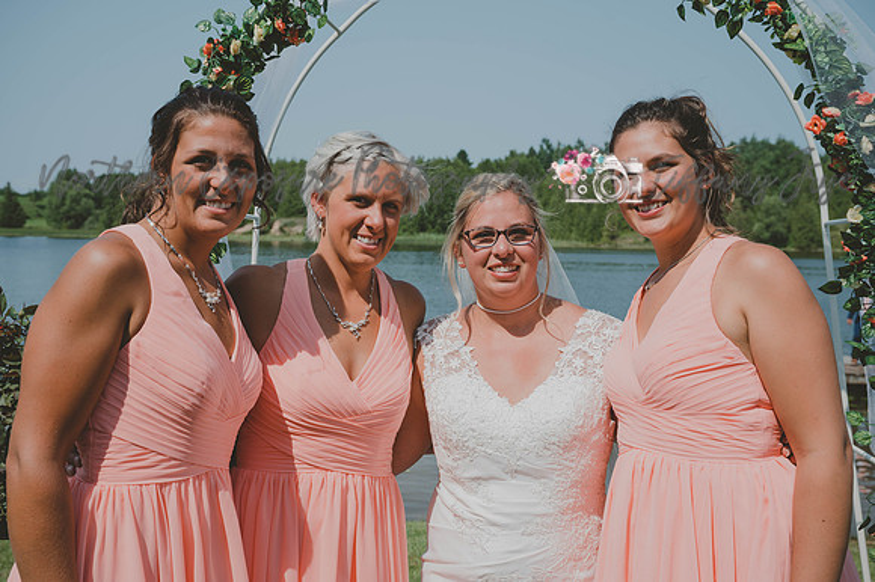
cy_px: 291
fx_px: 996
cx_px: 438
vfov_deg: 32.6
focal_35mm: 41
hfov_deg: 47.4
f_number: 7.1
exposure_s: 1/400
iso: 100
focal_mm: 41
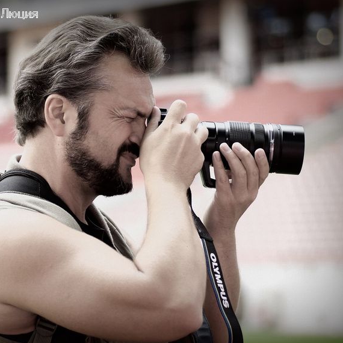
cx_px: 115
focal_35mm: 181
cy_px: 180
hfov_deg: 9.7
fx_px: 2029
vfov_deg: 9.7
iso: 400
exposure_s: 1/400
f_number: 2.8
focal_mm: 90
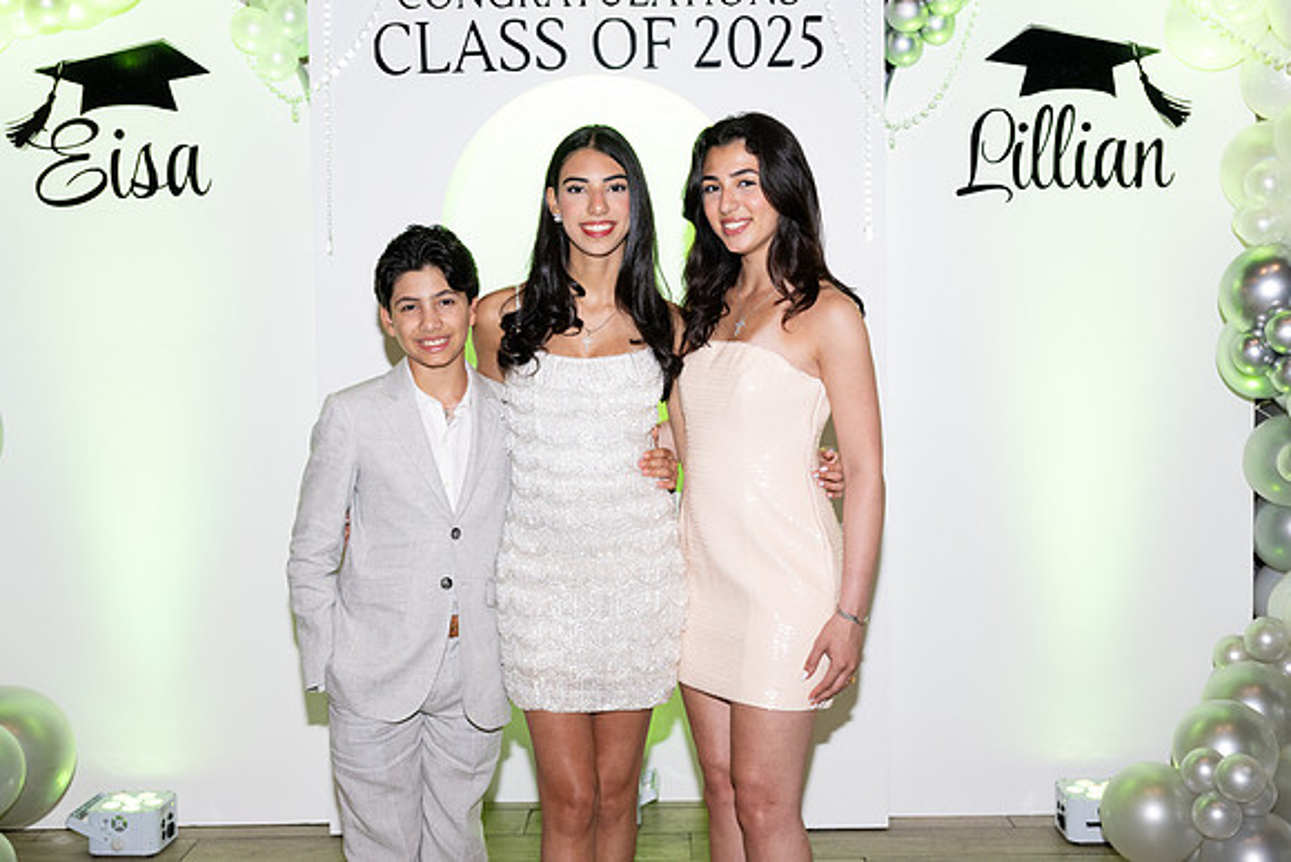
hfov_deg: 44.5
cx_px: 646
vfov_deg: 30.5
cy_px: 431
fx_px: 1578
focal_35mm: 44
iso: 1000
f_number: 5.6
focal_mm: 44
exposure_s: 1/80
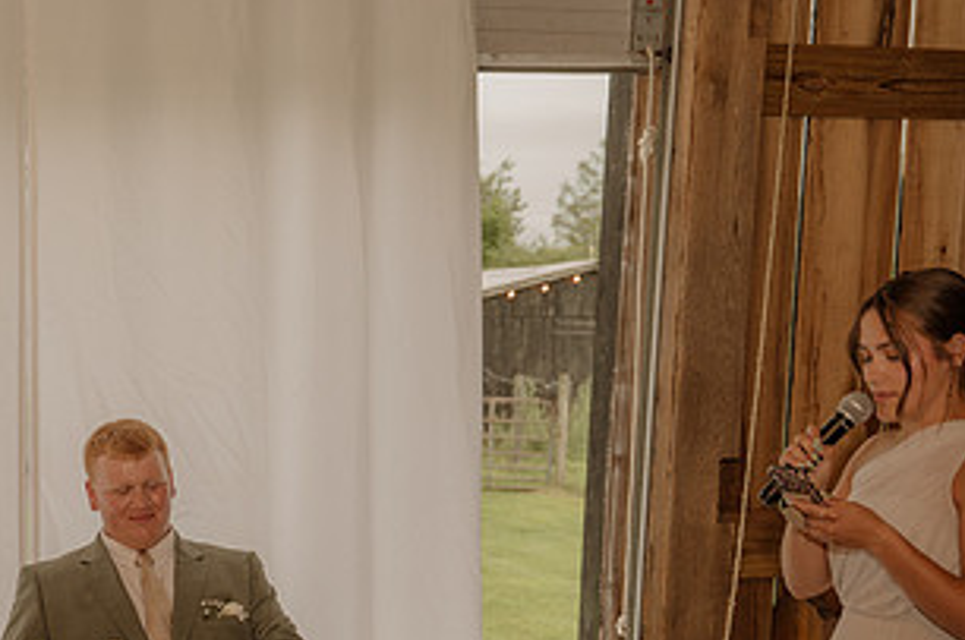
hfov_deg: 25.7
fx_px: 2061
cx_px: 147
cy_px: 559
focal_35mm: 77
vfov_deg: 17.4
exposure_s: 1/160
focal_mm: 37
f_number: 3.2
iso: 500
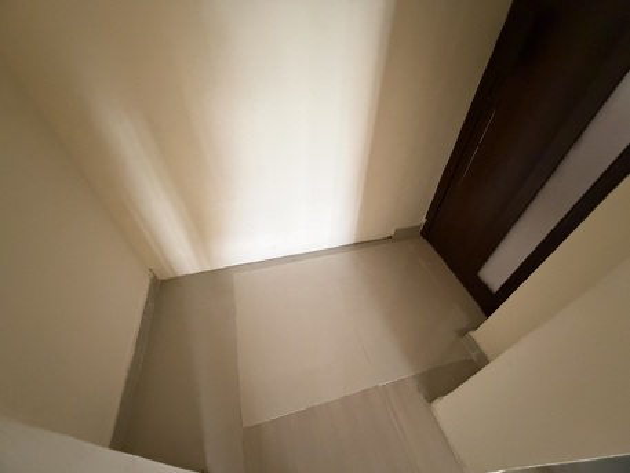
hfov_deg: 102.0
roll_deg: -0.1
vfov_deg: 85.7
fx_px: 255
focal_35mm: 14
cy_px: 236
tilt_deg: -42.9
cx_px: 315
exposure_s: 1/60
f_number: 2.2
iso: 1000
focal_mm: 2.22
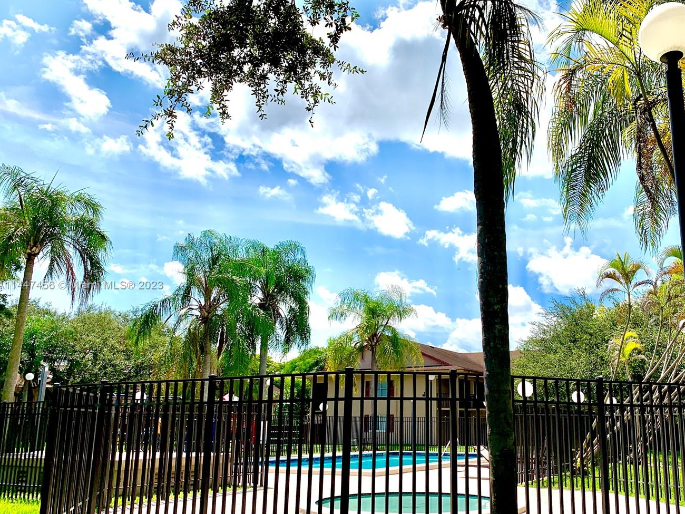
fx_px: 633
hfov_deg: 56.3
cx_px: 416
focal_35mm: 32
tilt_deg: +12.8
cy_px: 286
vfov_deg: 44.1
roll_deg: -1.1
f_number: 1.8
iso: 25
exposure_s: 1/3788
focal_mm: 4.25
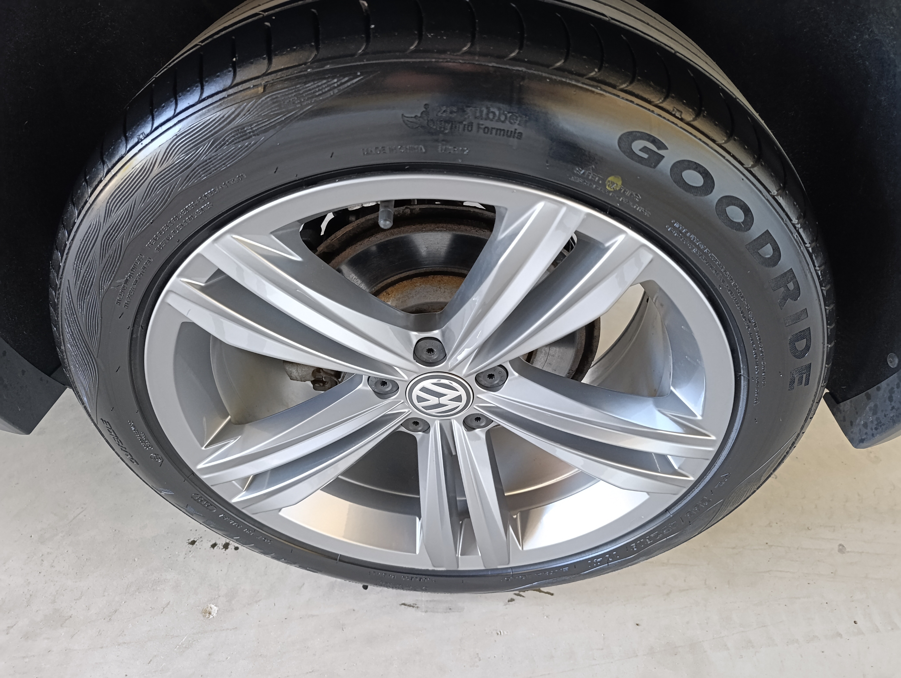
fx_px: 600
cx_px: 450
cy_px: 339
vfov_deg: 59.0
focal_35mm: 23
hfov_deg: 73.8
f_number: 1.7
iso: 1250
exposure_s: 1/50
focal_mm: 6.11
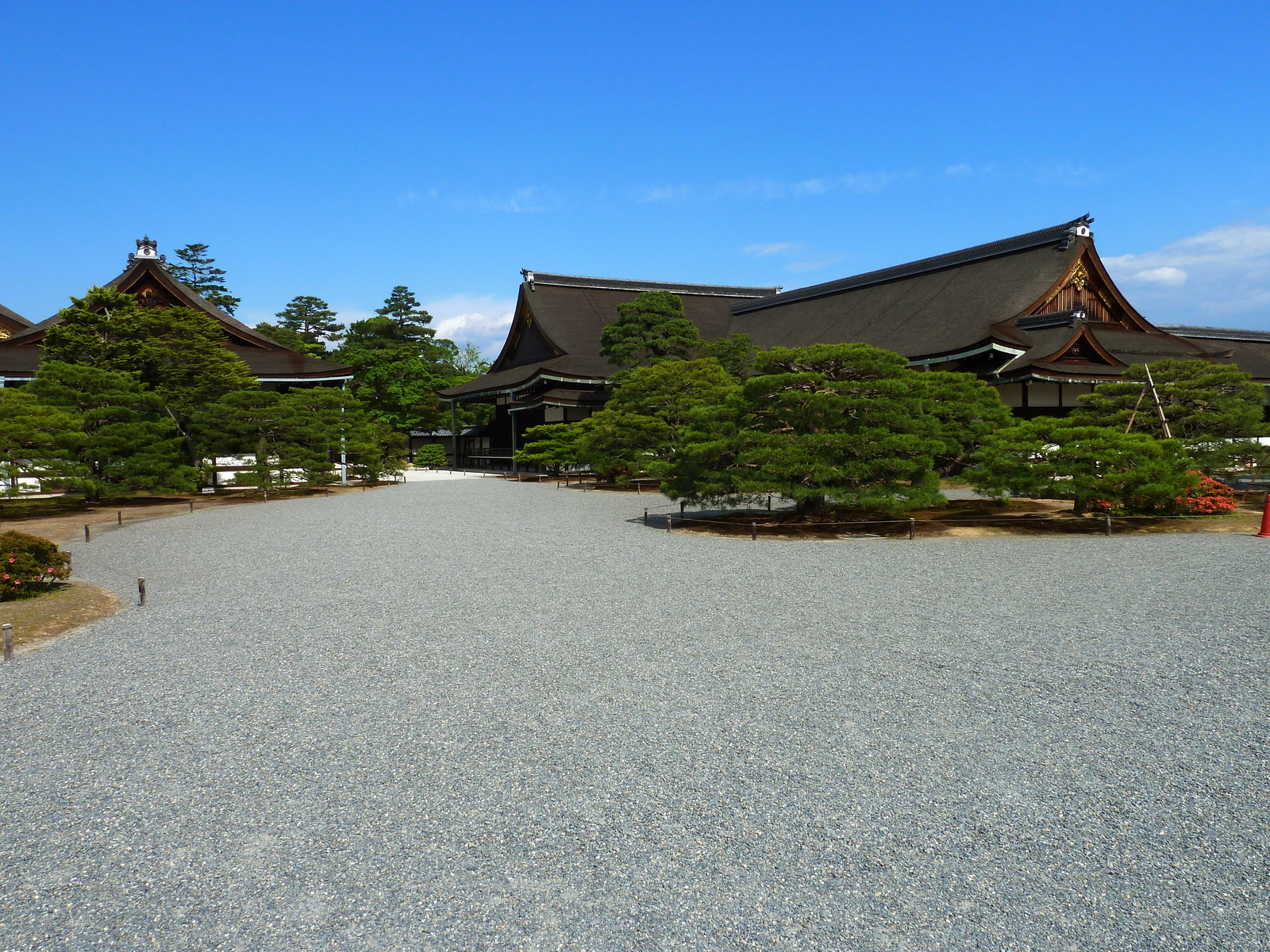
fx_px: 917
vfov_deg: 54.9
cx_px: 635
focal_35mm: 25
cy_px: 476
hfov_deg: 69.4
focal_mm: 4.1
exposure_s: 1/400
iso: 80
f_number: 5
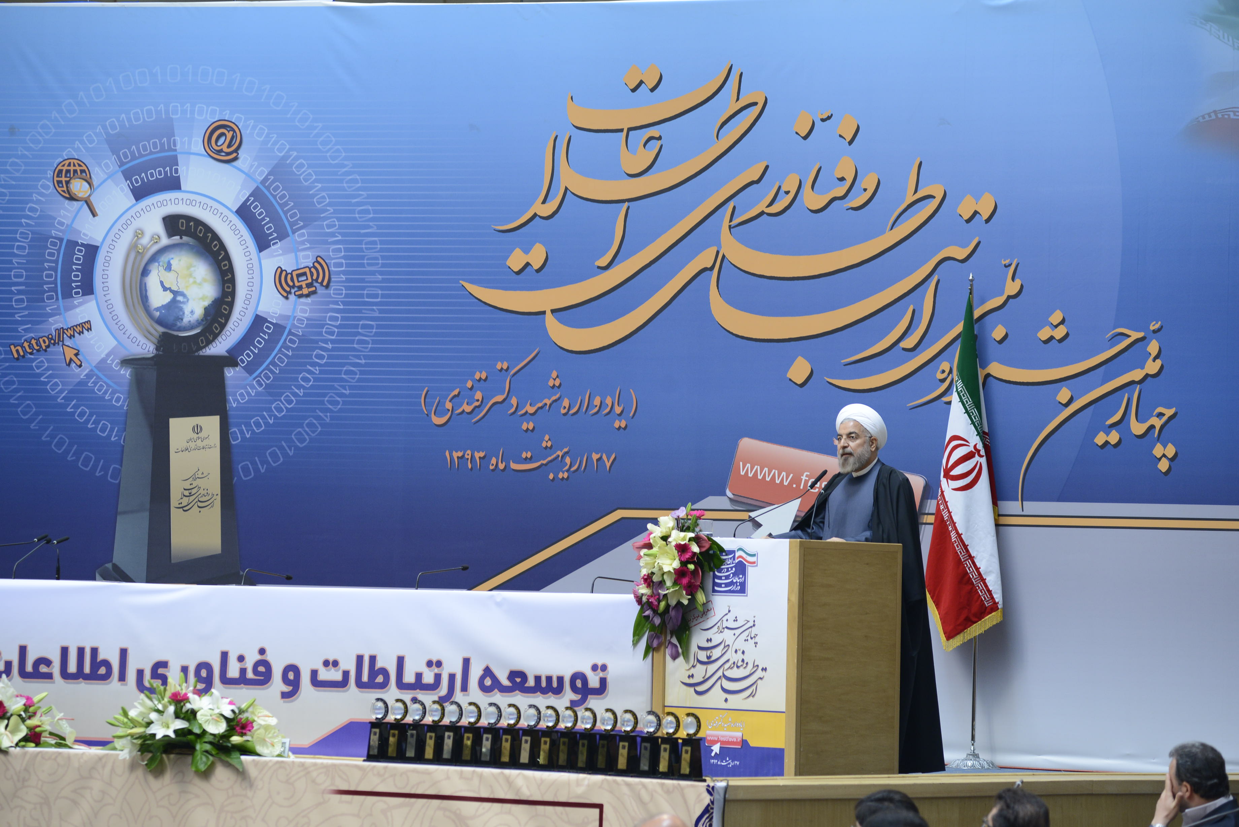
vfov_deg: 11.0
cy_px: 414
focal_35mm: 125
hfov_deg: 16.4
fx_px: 4303
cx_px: 620
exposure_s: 1/80
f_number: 5
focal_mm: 125
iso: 1000
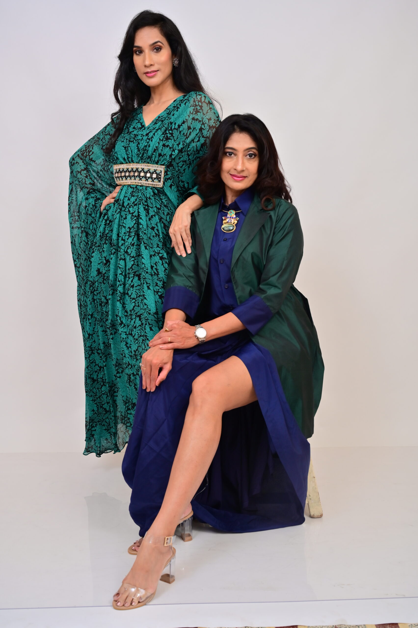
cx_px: 209
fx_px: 715
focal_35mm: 41
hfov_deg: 32.6
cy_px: 314
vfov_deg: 47.4
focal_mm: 41
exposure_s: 1/125
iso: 200
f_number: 5
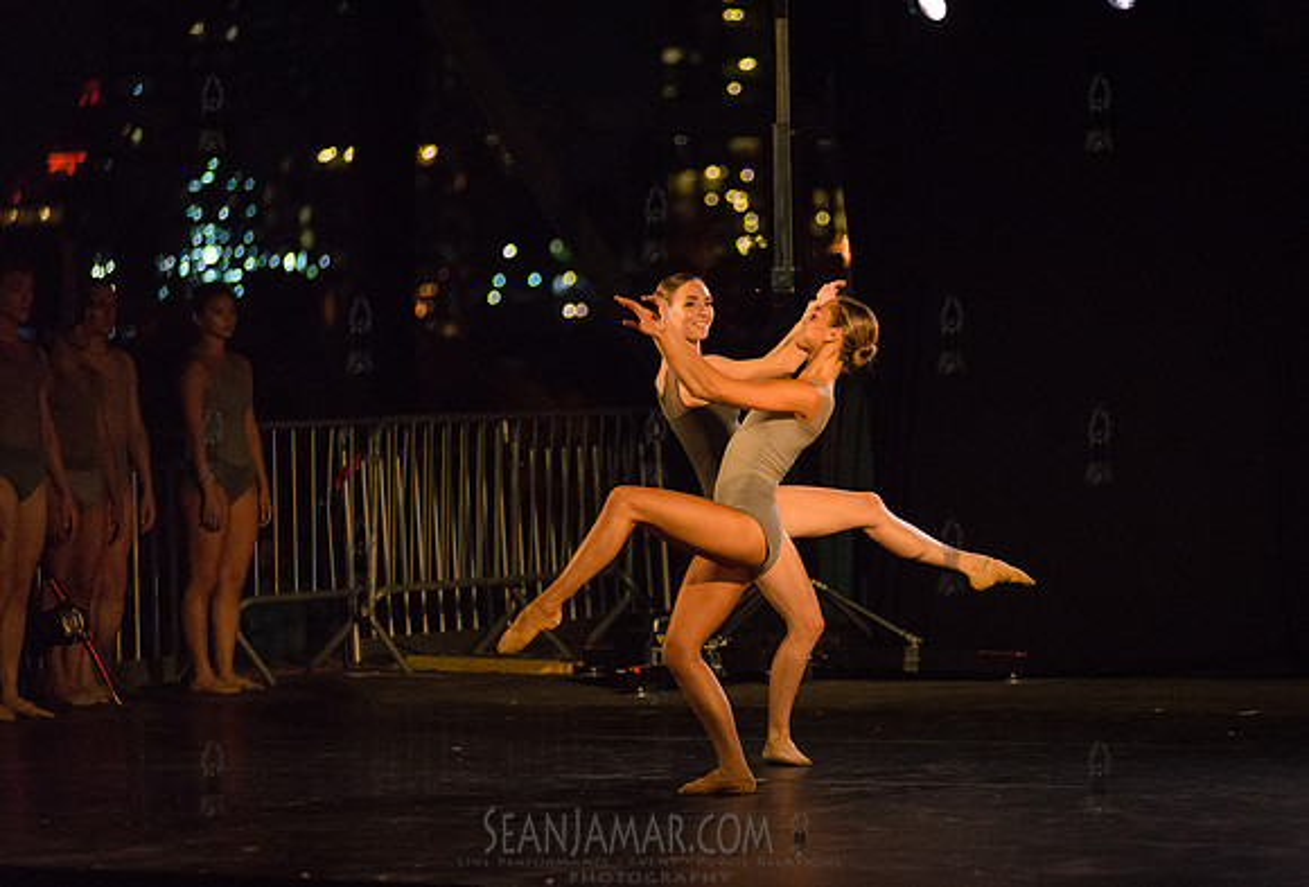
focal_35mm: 165
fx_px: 6047
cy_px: 501
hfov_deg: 12.4
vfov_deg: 8.4
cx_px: 750
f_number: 2.8
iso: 4000
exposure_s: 1/640
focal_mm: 145
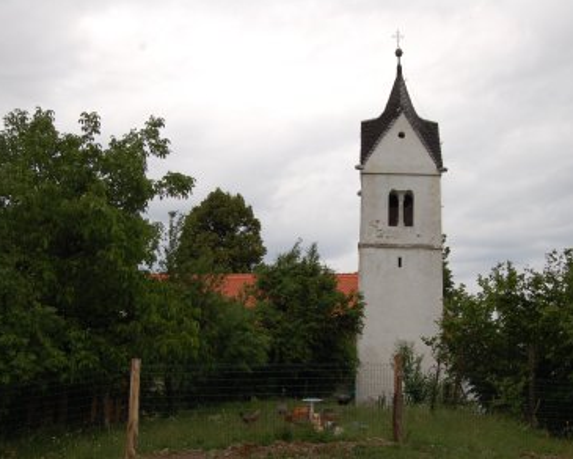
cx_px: 343
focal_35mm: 40
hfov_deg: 46.0
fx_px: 671
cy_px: 227
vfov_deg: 37.7
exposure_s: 1/250
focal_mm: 23
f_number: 8
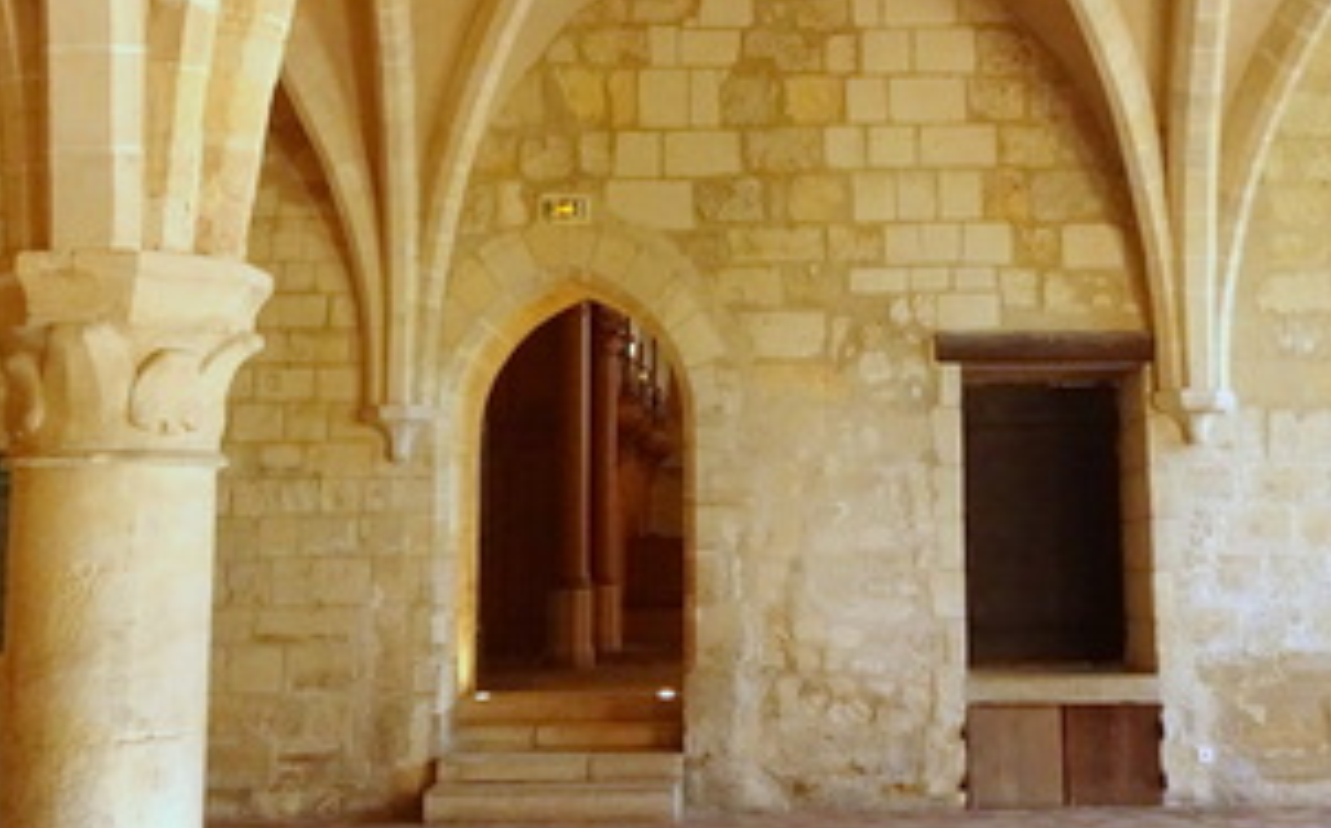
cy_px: 185
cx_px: 837
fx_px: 1957
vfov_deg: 23.6
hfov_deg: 37.3
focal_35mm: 54
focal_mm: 4.1
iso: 400
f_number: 3.5
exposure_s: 1/30
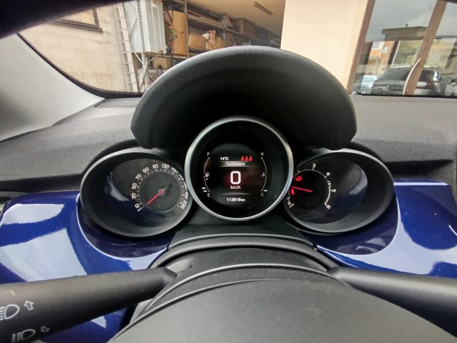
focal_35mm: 15
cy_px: 172
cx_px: 228
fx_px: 198
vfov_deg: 81.7
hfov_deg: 98.2
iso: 64
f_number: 2.2
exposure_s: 1/33
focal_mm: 1.65
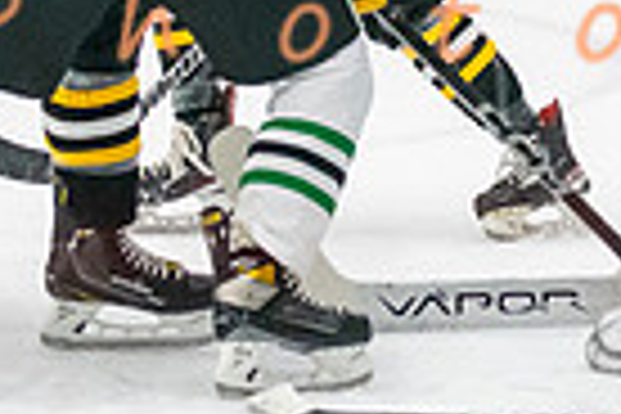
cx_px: 655
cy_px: -169
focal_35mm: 471
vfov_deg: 2.9
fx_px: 8124
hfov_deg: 4.4
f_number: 2.8
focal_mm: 75
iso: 4000
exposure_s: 1/800
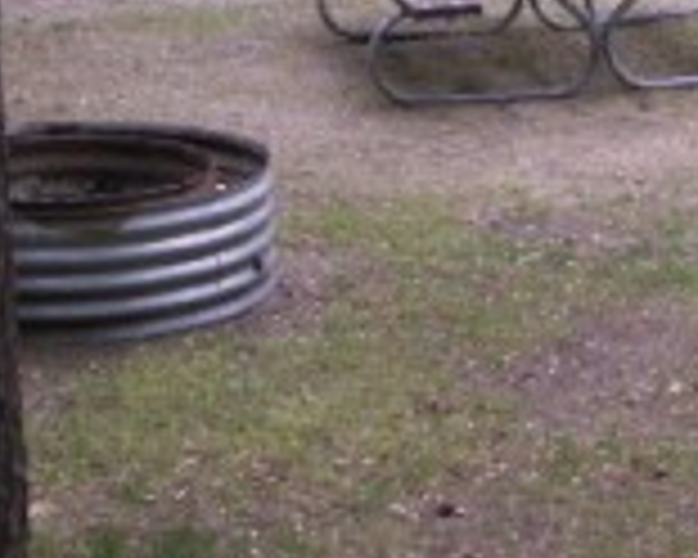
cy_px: -20
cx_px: 651
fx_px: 2334
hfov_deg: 16.7
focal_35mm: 113
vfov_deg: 13.4
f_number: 3.2
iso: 50
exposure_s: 1/50
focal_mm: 5.86
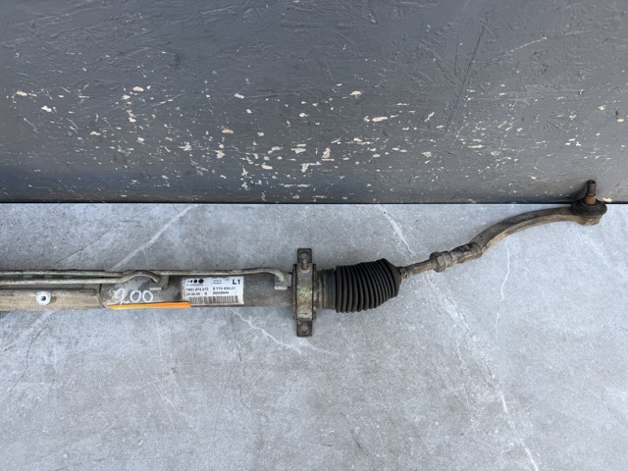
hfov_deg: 71.6
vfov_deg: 56.8
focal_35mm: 24
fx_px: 435
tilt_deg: -65.8
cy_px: 236
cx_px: 314
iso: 50
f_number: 1.78
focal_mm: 6.76
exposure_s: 1/121
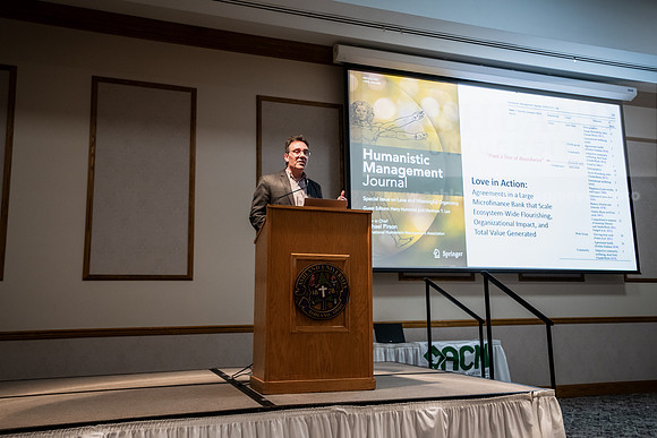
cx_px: 328
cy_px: 219
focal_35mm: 32
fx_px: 584
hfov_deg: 58.7
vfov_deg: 41.1
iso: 1250
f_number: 3.5
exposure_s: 1/160
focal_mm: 32
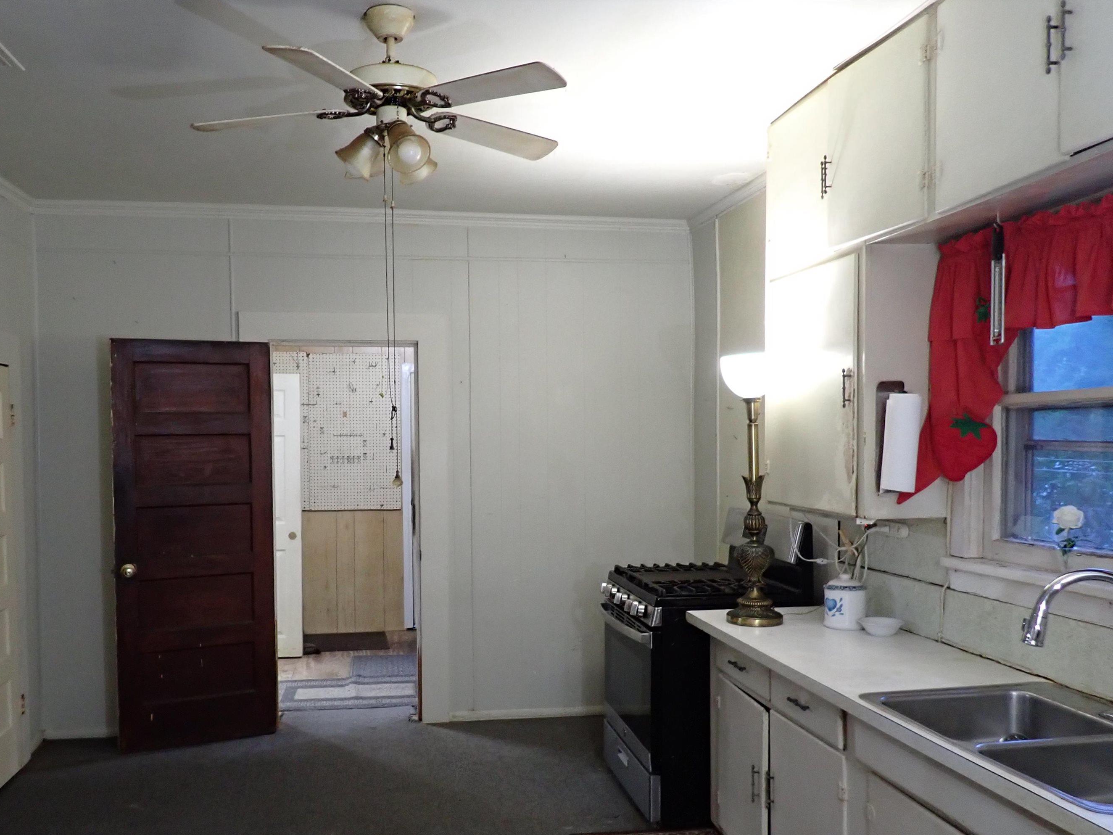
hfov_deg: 61.4
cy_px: 483
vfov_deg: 48.1
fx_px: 932
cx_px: 480
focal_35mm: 29
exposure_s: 1/30
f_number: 2
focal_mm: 4.5
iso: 400
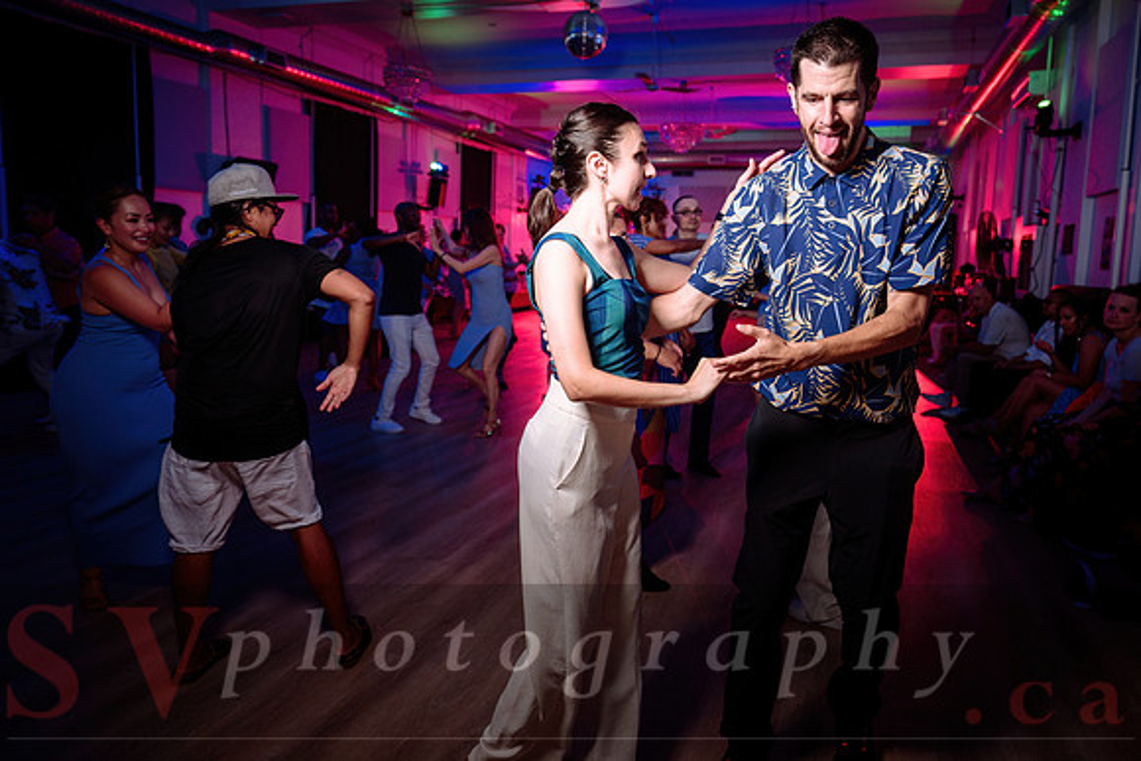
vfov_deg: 49.9
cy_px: 352
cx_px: 587
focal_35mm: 26
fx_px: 817
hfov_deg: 69.8
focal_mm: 24
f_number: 3.5
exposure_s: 1/80
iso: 500
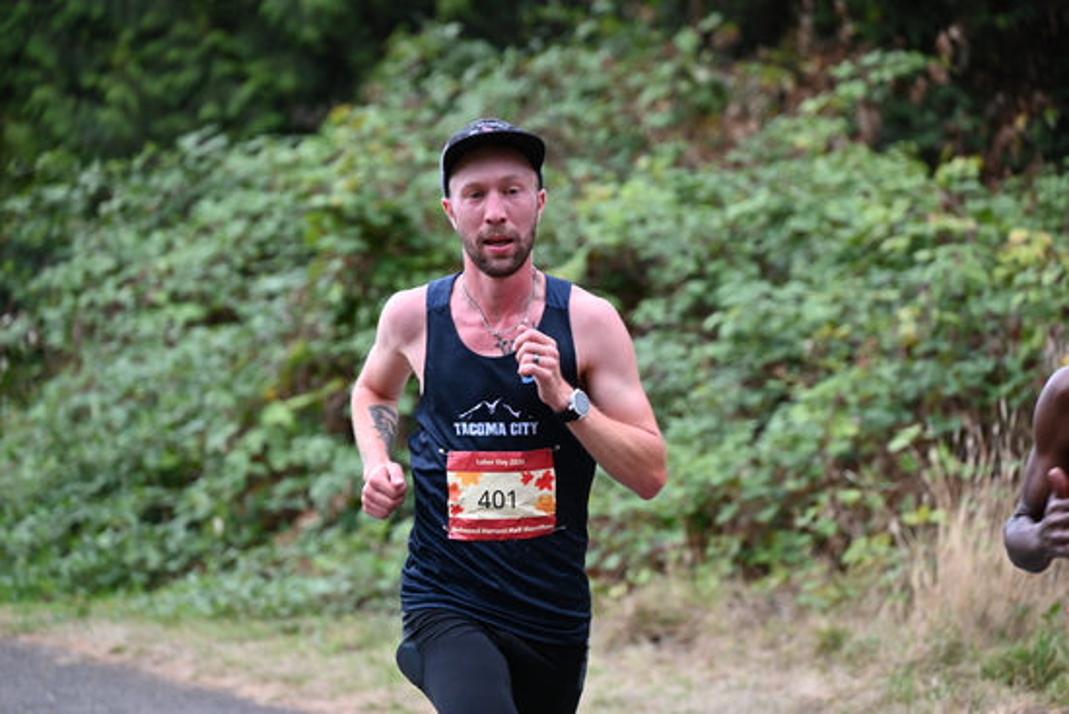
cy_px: 357
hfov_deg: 10.3
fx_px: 5940
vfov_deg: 6.9
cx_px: 534
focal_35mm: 200
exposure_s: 1/250
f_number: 6.3
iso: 2500
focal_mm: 200
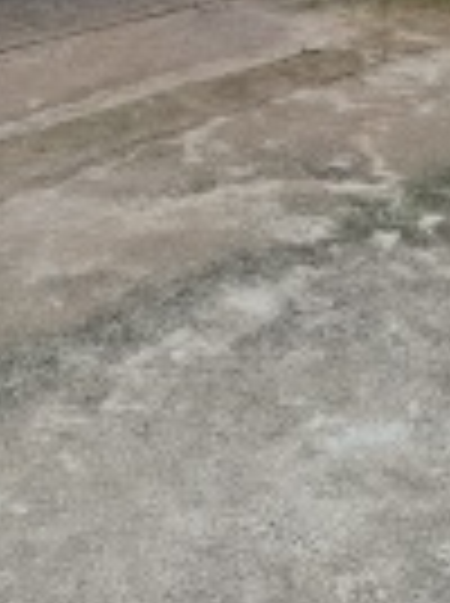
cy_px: -374
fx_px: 1374
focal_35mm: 79
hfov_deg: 18.5
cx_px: 317
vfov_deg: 20.2
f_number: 1.8
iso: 50
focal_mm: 5.54
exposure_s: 1/345
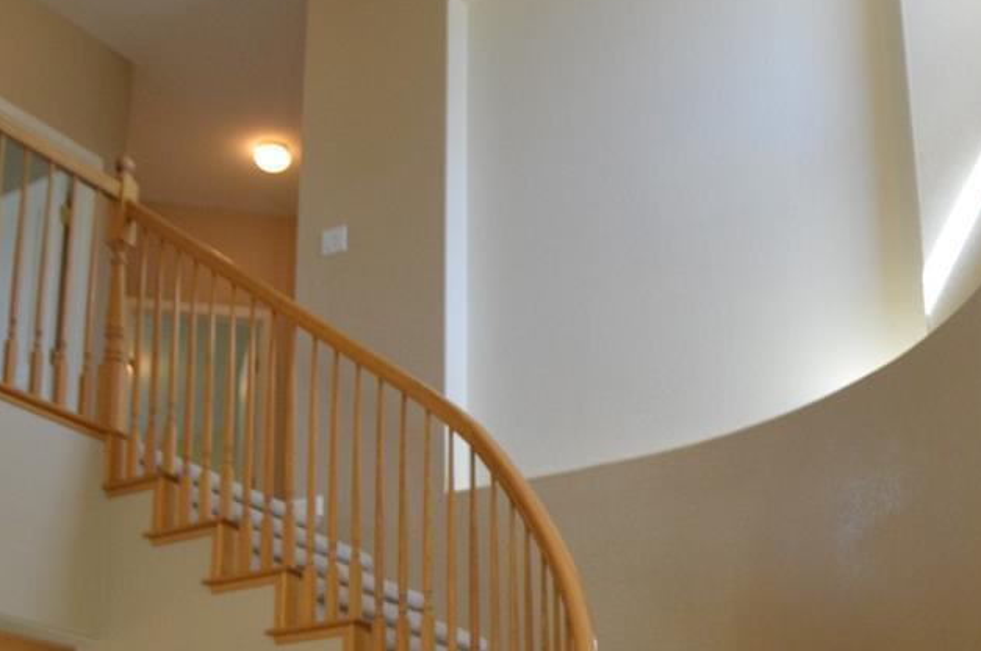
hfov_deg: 25.5
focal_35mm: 79
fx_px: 2149
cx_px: 671
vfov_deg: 16.7
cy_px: 694
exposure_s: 1/60
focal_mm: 22
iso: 560
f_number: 3.5
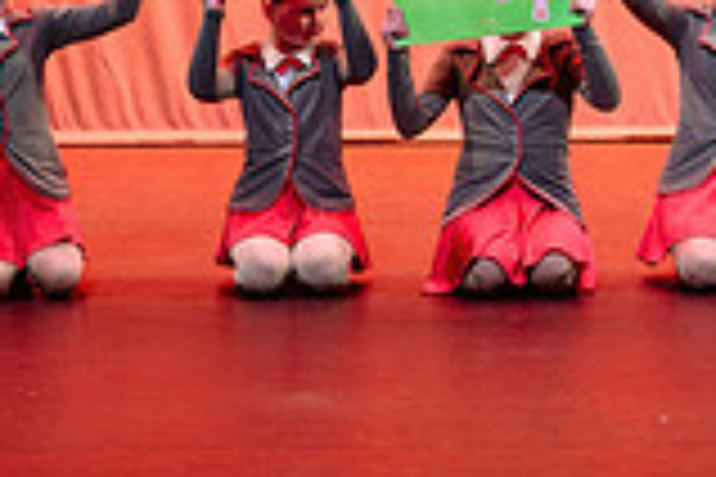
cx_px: 698
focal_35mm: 388
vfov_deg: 3.5
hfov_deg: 5.3
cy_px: -364
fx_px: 7716
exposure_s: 1/200
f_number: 2.8
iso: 1250
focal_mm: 95
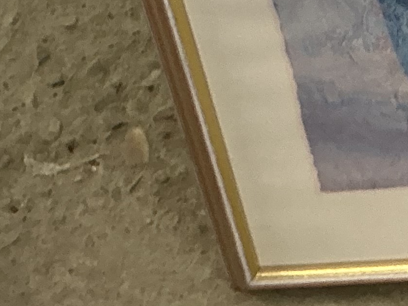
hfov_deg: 12.6
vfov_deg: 10.4
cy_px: -112
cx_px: 784
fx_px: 1639
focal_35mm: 139
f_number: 1.8
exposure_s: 1/50
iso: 64
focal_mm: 3
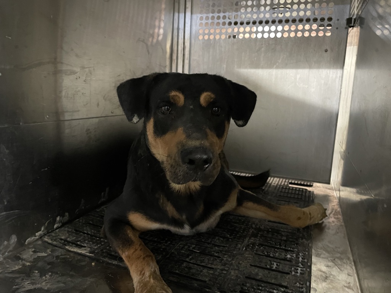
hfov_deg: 67.3
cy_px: 146
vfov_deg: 53.1
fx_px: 294
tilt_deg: -10.4
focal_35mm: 26
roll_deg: -2.1
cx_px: 196
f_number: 1.6
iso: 800
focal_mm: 4.2
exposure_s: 1/24
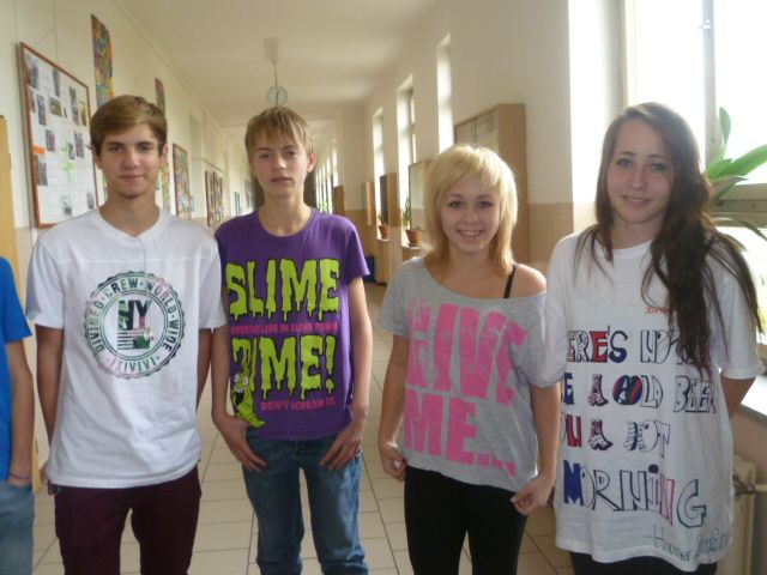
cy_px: 288
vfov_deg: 41.8
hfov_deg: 54.0
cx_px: 384
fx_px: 753
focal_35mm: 34
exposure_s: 1/30
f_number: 3.2
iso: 250
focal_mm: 6.1
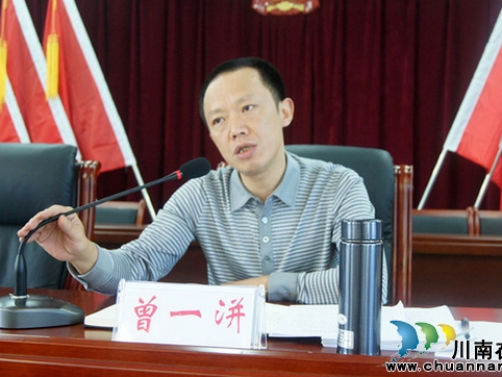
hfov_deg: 41.2
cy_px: 188
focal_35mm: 46
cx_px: 268
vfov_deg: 31.5
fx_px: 667
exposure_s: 1/20
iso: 1600
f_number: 4.5
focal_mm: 28
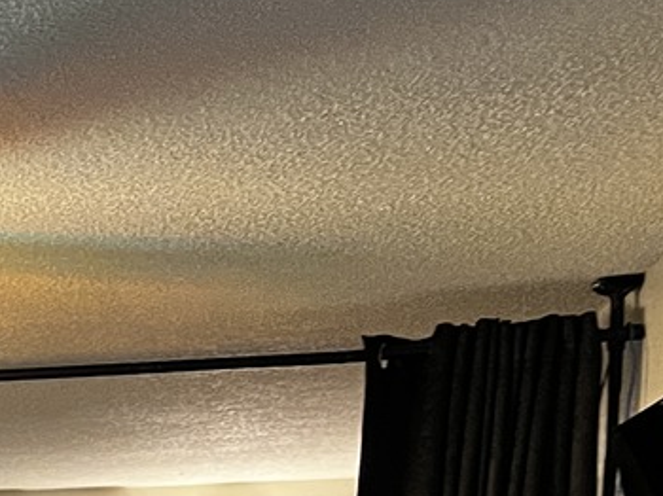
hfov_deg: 16.3
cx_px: -413
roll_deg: -0.2
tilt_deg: -4.0
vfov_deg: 12.6
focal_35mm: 107
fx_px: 2048
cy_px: 892
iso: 500
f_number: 1.5
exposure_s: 1/60
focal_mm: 5.7
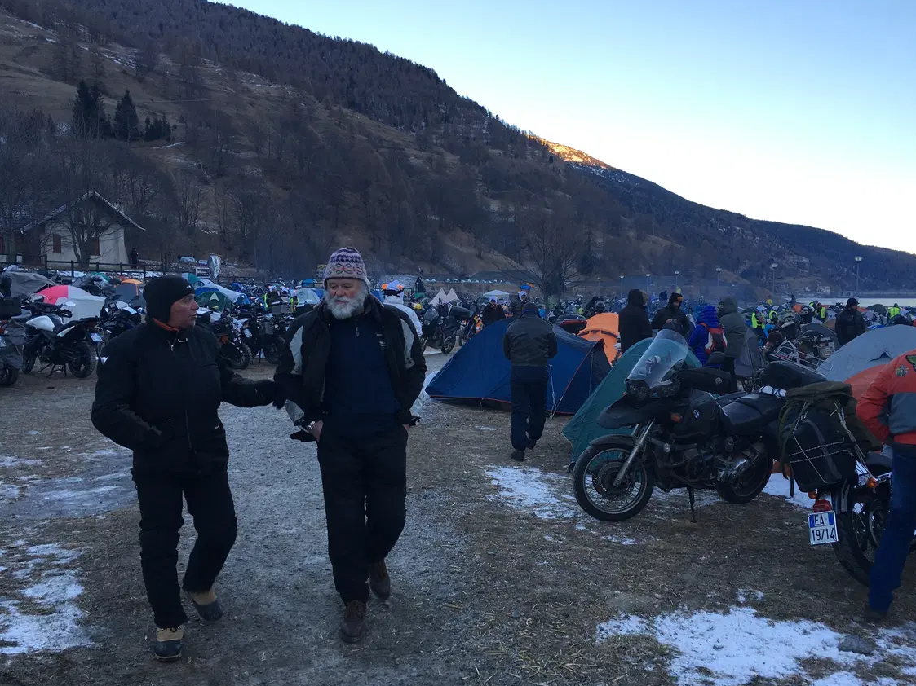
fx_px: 820
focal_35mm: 31
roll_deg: -0.9
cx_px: 489
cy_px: 340
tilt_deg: -3.0
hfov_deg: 58.3
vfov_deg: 45.4
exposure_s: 1/100
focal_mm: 4.15
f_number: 2.2
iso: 25
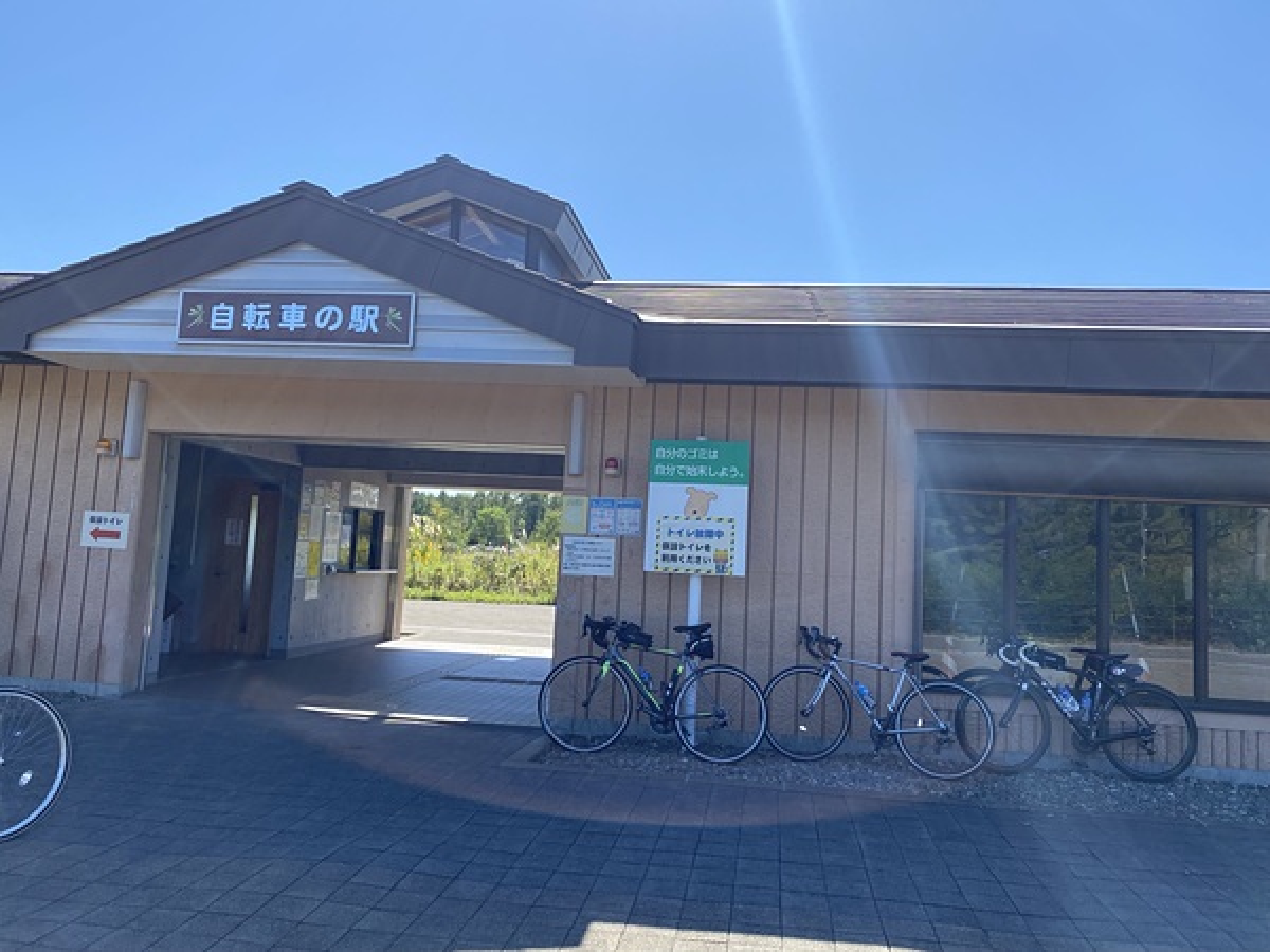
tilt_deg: +2.7
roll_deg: -3.9
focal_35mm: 26
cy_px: 476
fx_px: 954
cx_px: 635
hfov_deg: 67.3
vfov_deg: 53.1
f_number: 1.8
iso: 32
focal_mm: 4.25
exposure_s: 1/1898
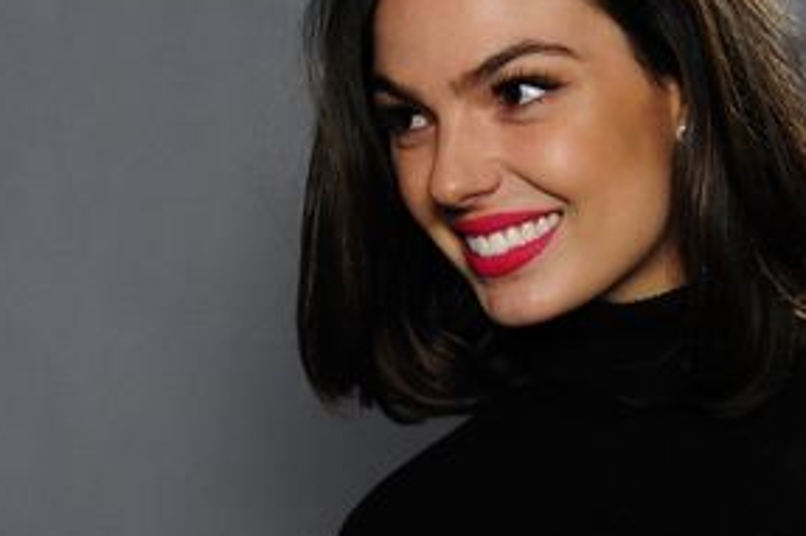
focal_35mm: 113
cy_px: 241
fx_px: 2528
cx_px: 595
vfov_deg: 12.1
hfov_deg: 18.0
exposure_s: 1/125
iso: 5000
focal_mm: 56
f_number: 4
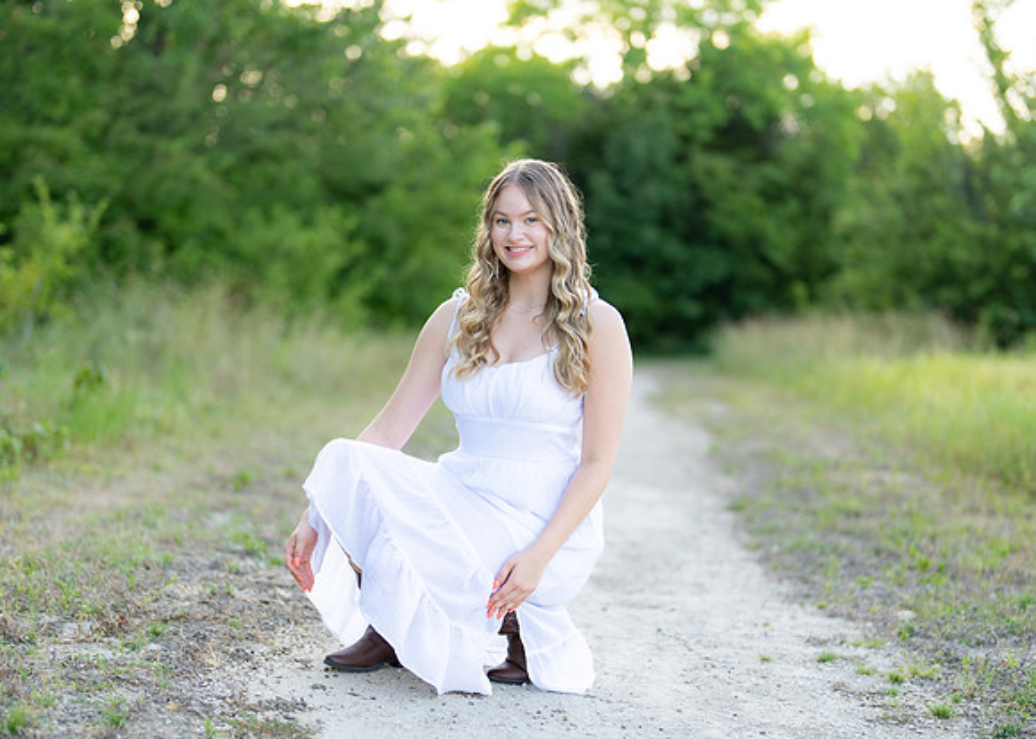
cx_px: 489
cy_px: 441
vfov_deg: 22.0
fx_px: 1899
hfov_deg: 30.5
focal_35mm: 65
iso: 100
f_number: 1.2
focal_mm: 50
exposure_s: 1/800
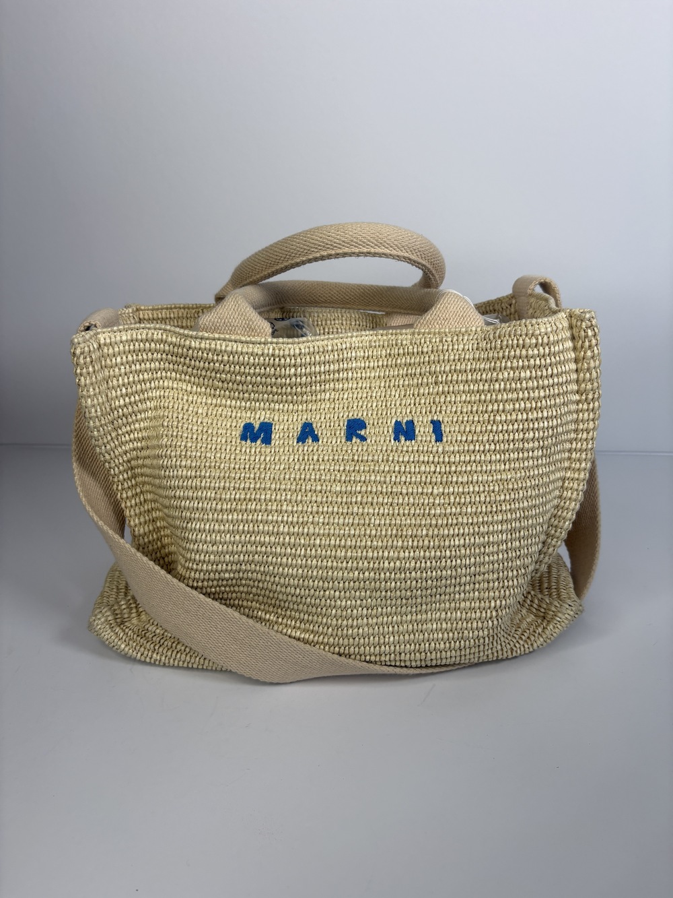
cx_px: 336
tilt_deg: -22.0
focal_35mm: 26
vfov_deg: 67.3
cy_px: 449
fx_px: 674
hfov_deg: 53.1
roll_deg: +0.1
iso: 50
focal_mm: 5.96
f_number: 1.6
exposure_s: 1/399
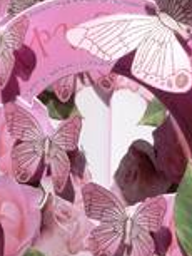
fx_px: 1285
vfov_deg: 11.3
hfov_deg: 8.5
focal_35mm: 174
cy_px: 186
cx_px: 100
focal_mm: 9.7
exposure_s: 1/13
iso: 400
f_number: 3.9
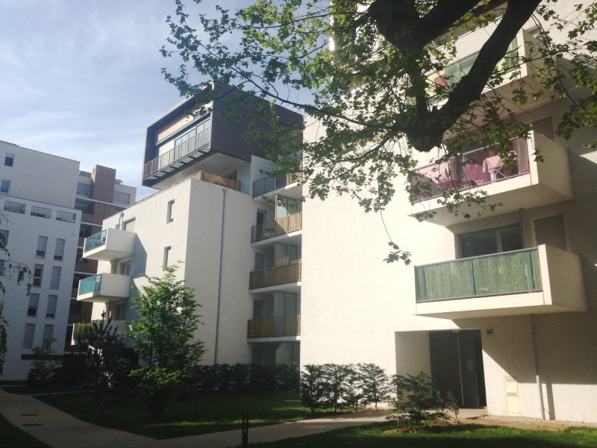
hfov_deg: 55.4
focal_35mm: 33
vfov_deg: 42.9
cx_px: 298
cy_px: 224
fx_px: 569
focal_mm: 4.12
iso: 64
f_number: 2.4
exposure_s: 1/1938
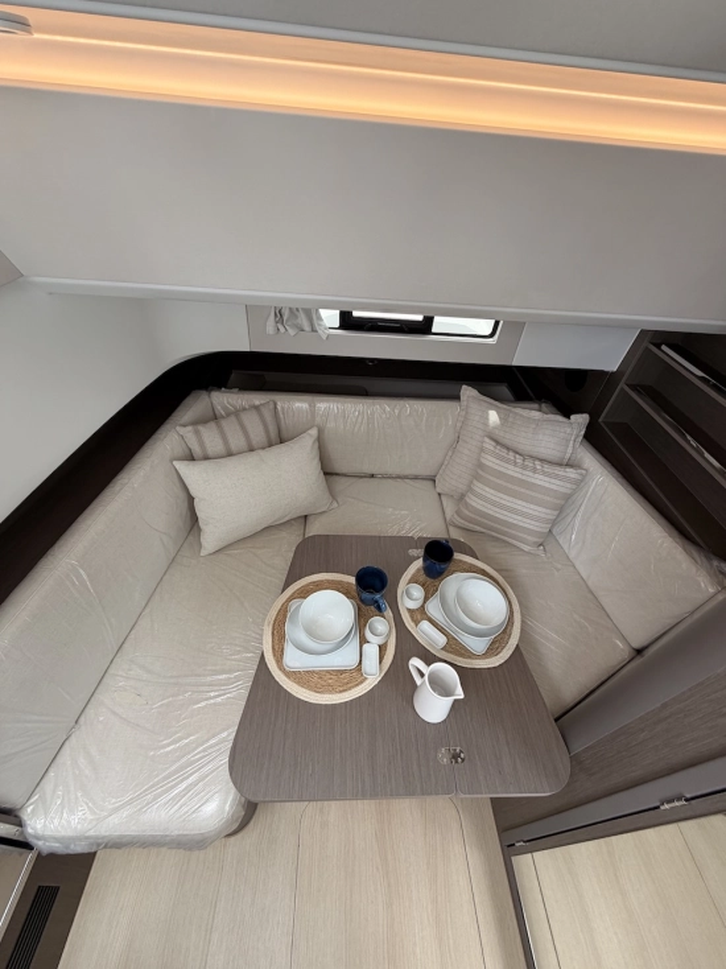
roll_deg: -5.4
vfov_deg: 102.1
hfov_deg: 85.6
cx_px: 363
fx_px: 392
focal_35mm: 14
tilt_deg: -42.5
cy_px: 484
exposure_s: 1/121
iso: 80
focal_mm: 2.22
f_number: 2.2
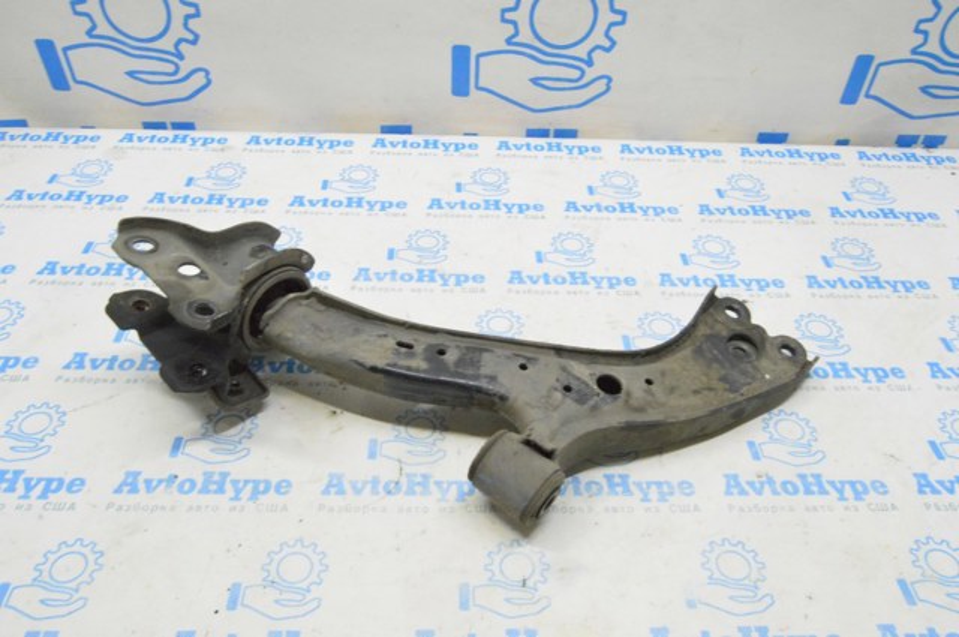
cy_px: 318
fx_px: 758
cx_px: 480
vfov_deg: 45.6
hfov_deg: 64.6
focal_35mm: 28
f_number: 20
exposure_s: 1/15
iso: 6400
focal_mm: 19
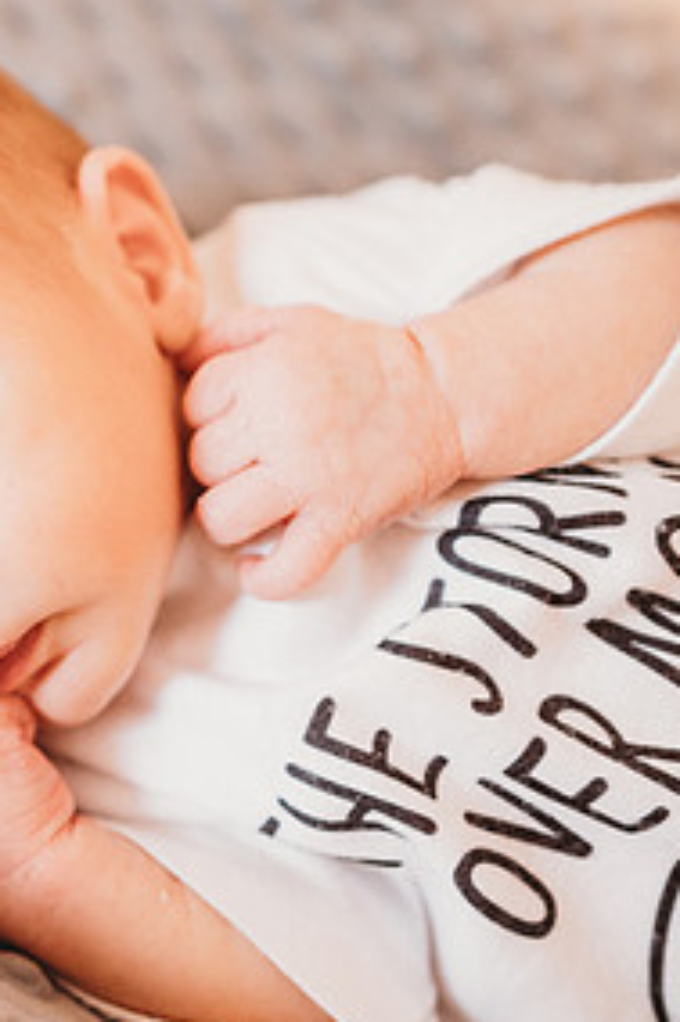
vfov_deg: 40.4
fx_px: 1390
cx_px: -169
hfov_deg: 24.5
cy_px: 491
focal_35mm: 49
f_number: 2.2
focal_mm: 24
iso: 800
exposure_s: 1/160
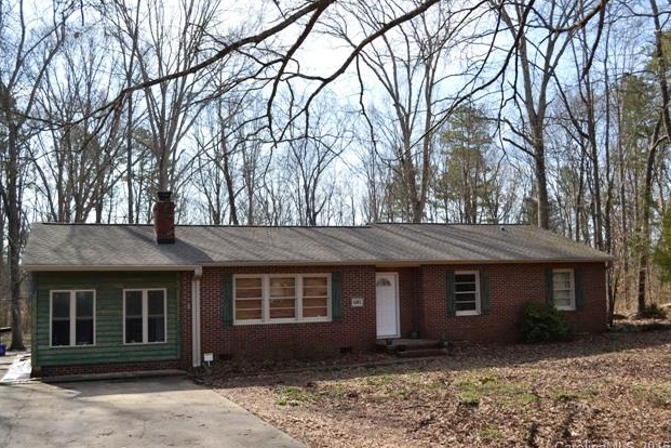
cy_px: 227
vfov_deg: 38.9
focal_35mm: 34
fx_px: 634
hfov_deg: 55.8
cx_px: 333
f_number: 6.3
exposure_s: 1/200
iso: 100
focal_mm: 22
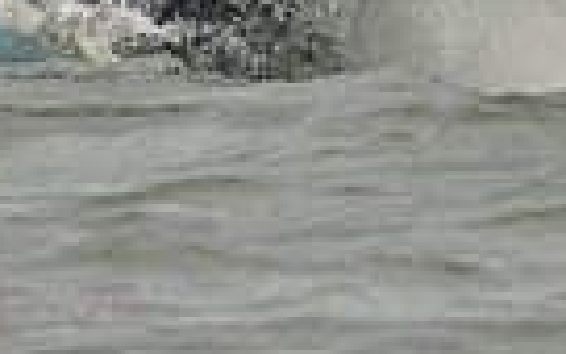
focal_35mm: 1128
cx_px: 354
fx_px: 17400
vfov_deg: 1.2
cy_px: -344
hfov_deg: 1.9
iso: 280
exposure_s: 1/1250
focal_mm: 260
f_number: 6.3
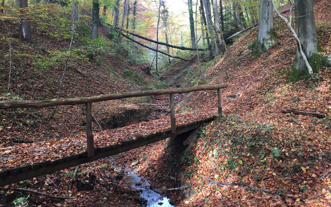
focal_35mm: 31
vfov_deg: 40.6
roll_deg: +2.2
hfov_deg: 61.2
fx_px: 280
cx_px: 167
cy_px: 91
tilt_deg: -3.0
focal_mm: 4.15
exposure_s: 1/33
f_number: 2.2
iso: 40
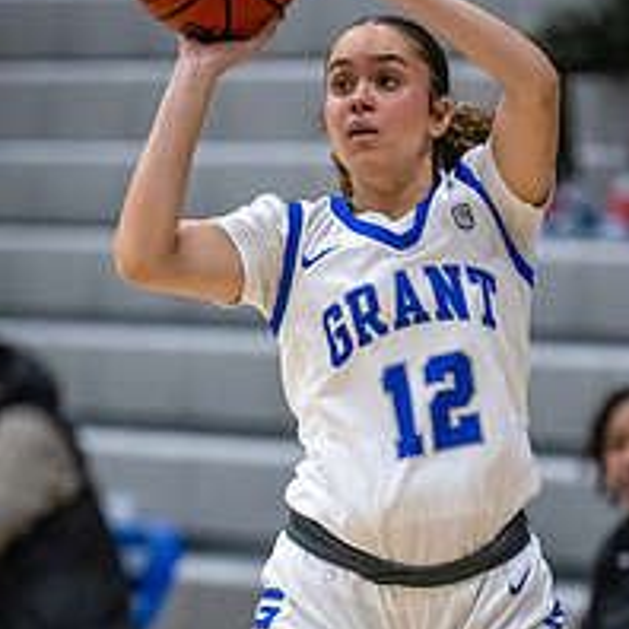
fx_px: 7935
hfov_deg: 4.5
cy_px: 562
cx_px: 372
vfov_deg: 4.5
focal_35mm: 386
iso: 10000
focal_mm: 200
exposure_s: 1/1250
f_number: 3.2
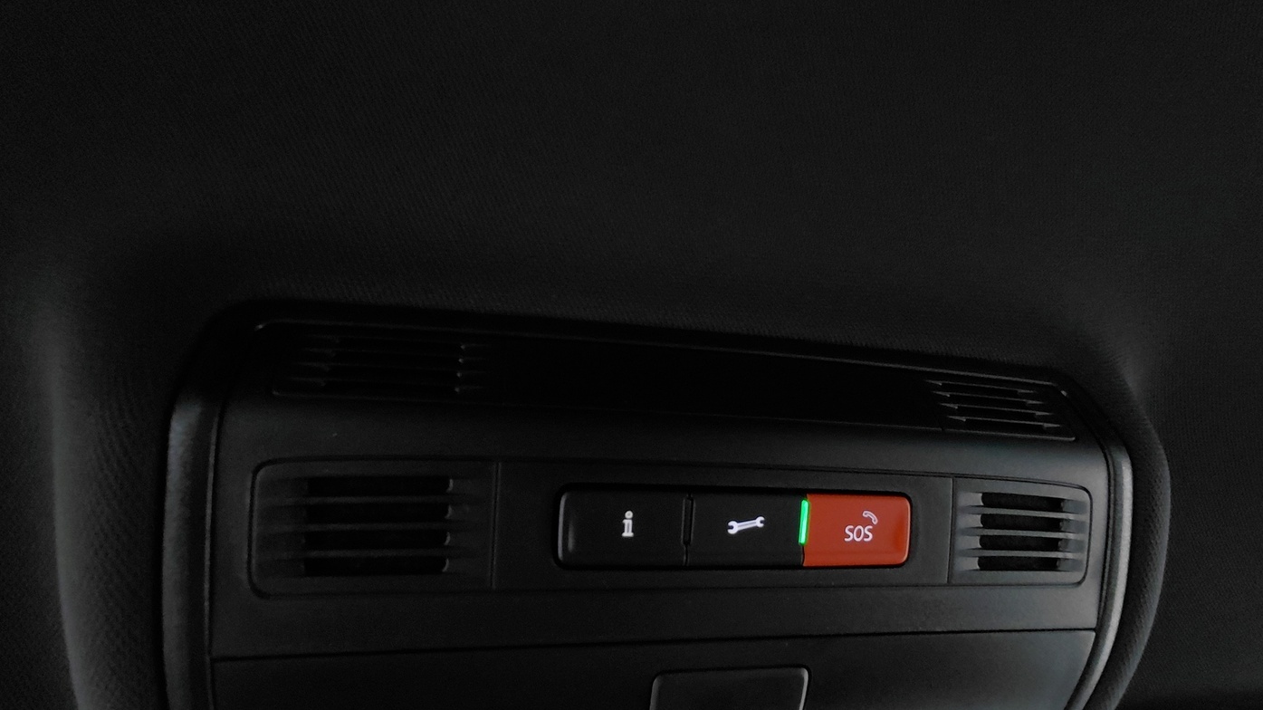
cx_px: 645
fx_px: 603
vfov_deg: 60.5
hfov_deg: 92.7
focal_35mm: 18
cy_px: 427
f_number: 2.2
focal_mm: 1.64
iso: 400
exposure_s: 1/25
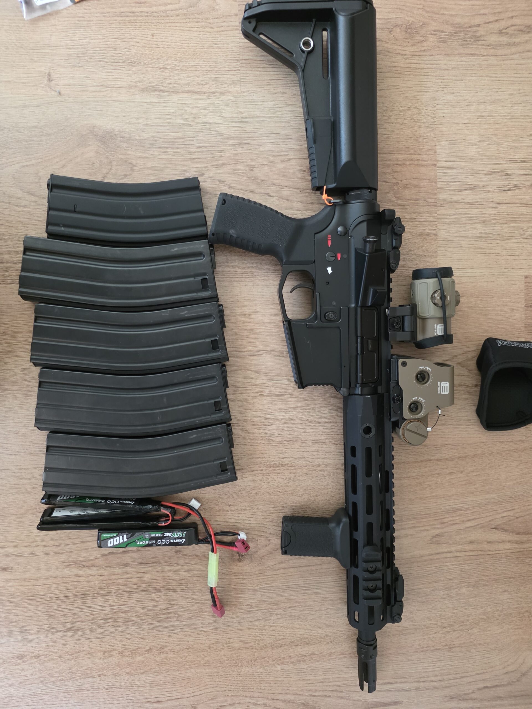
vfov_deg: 73.9
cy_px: 354
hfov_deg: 58.9
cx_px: 266
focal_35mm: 23
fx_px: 471
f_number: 1.7
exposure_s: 1/100
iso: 1250
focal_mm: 6.25
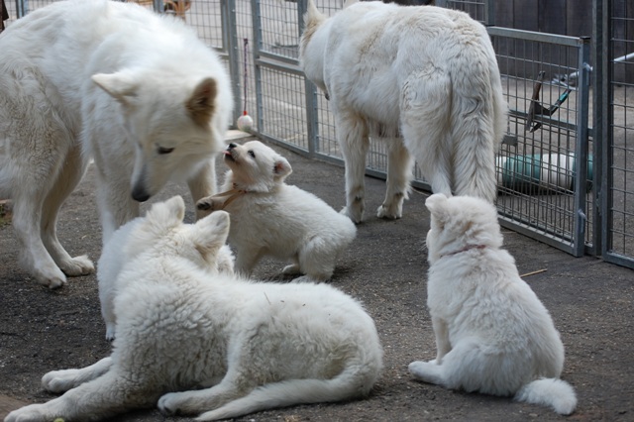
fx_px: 1452
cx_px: 317
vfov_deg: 16.5
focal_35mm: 82
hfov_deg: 24.6
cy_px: 211
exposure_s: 1/125
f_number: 5.6
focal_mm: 55
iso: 360
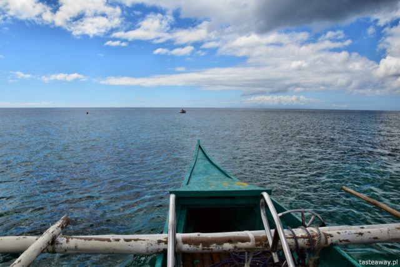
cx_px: 200
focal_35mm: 27
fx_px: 300
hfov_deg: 67.4
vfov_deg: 48.0
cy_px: 134
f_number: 11
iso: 280
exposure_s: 1/500
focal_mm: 18
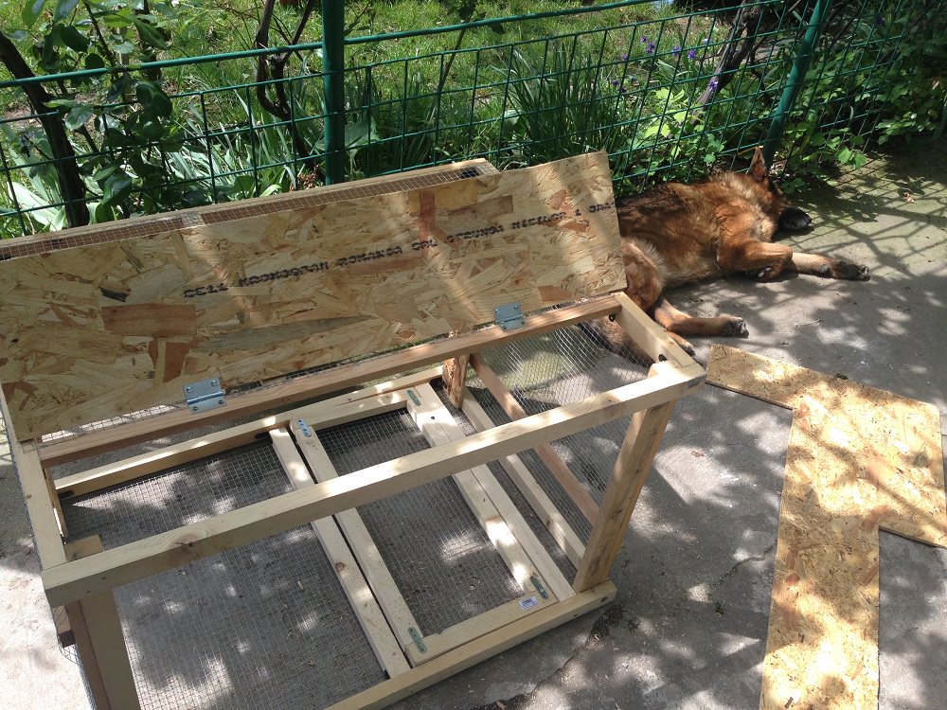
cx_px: 474
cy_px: 355
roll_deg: -7.4
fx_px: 903
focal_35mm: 33
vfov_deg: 42.9
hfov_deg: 55.4
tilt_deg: -42.1
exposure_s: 1/507
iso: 50
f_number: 2.4
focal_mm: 4.12
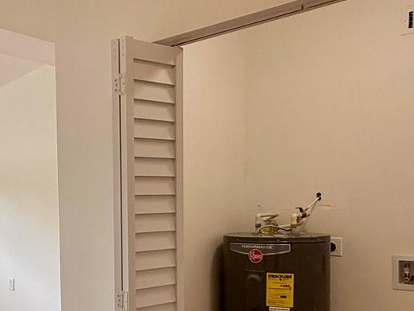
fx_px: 514
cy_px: 231
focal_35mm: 43
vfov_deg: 33.0
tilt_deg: -1.9
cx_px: 27
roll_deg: +0.8
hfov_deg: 40.0
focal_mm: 2.22
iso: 100
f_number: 2.2
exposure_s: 1/120
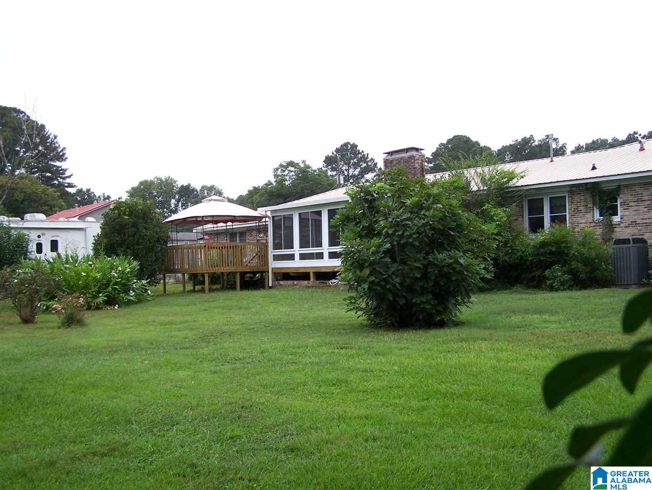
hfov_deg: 48.9
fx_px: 716
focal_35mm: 38
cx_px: 326
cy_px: 245
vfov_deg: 37.8
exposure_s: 1/320
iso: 80
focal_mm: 6.3
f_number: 2.8
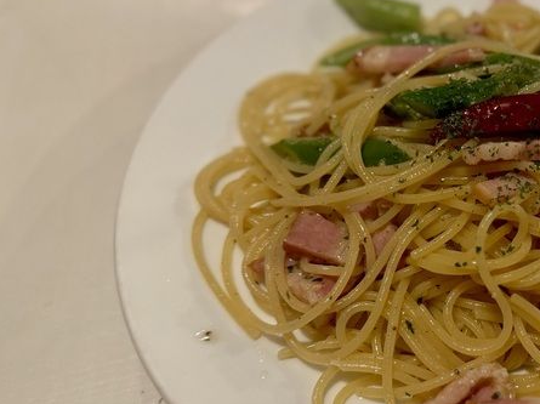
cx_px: 491
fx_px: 686
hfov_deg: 39.7
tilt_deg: -56.6
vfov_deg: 32.8
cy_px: 225
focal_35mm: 44
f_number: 1.78
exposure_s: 1/50
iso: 200
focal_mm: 6.76
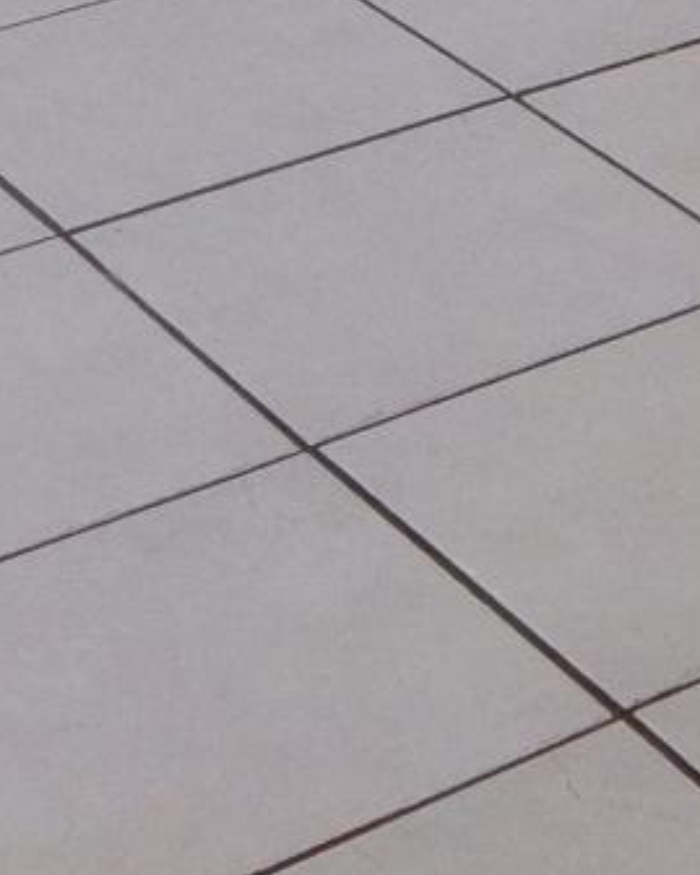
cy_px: -1414
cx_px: 924
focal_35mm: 134
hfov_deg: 11.2
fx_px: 3469
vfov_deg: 11.2
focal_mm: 11
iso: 400
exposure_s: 1/80
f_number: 9
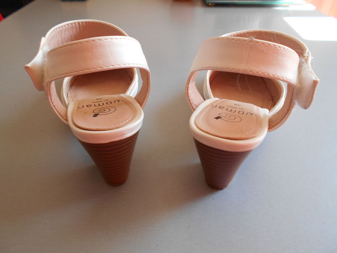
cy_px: 126
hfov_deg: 67.3
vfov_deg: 53.1
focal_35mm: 26
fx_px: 253
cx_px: 168
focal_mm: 4.6
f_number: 3.2
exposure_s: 1/40
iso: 80
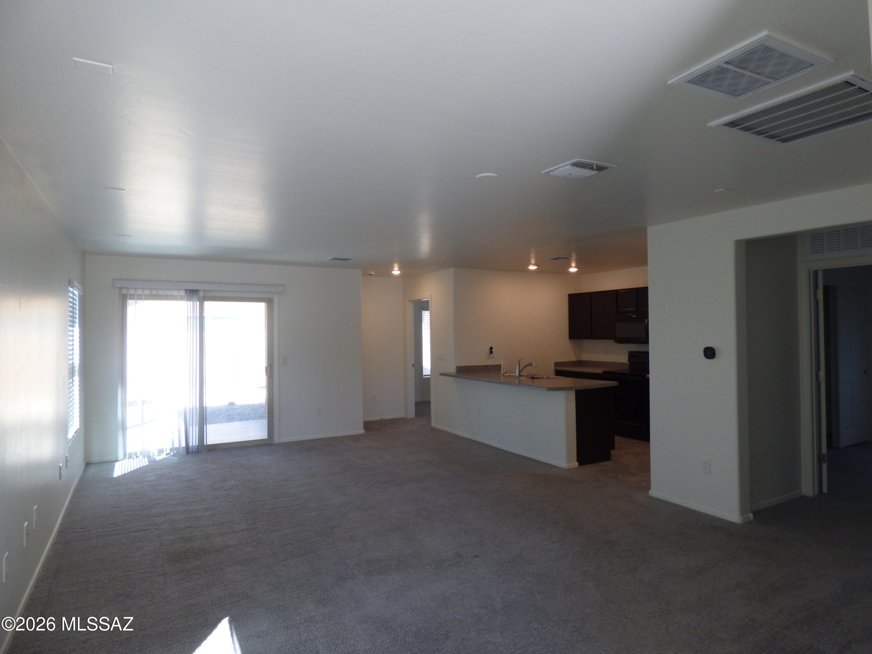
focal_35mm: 20
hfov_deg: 81.7
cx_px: 436
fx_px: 504
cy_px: 327
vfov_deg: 66.0
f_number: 2.8
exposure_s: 1/60
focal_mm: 3.58
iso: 125
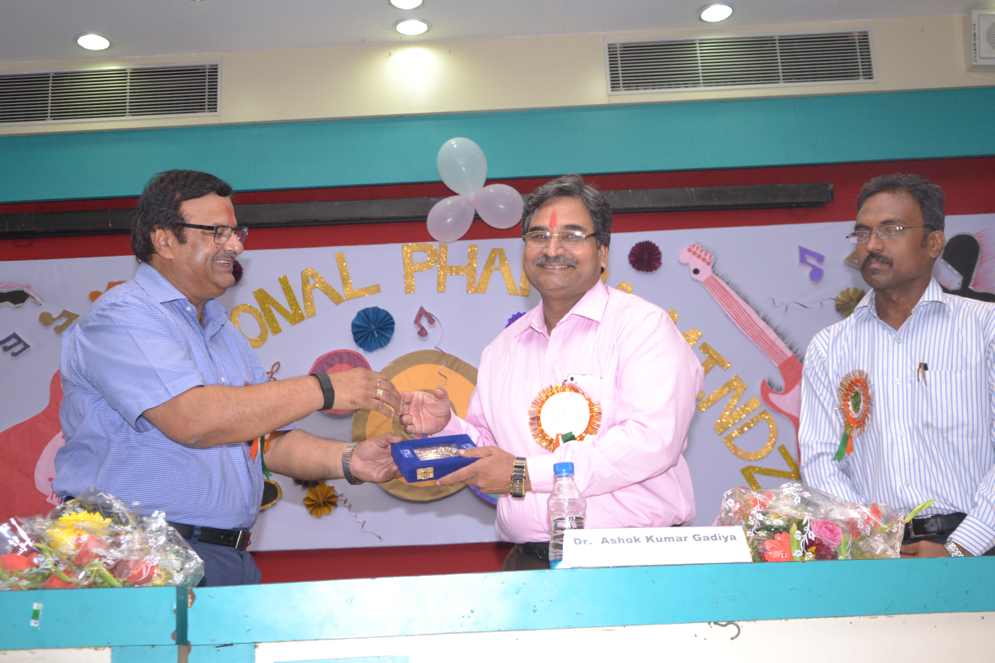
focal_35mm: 45
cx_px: 498
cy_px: 332
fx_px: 1244
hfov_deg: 43.6
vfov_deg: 29.9
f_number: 5.6
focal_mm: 30
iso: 1600
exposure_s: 1/160
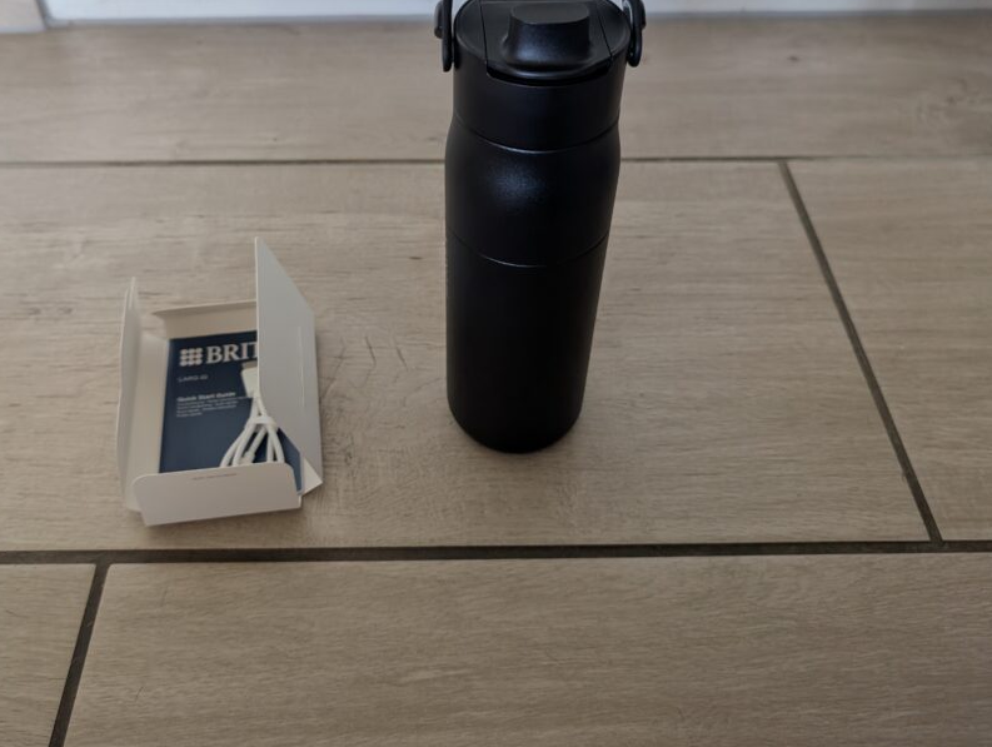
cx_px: 467
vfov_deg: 45.1
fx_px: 890
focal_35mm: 31
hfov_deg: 58.2
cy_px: 278
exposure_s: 1/28.9
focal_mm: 6.9
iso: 158
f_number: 1.68
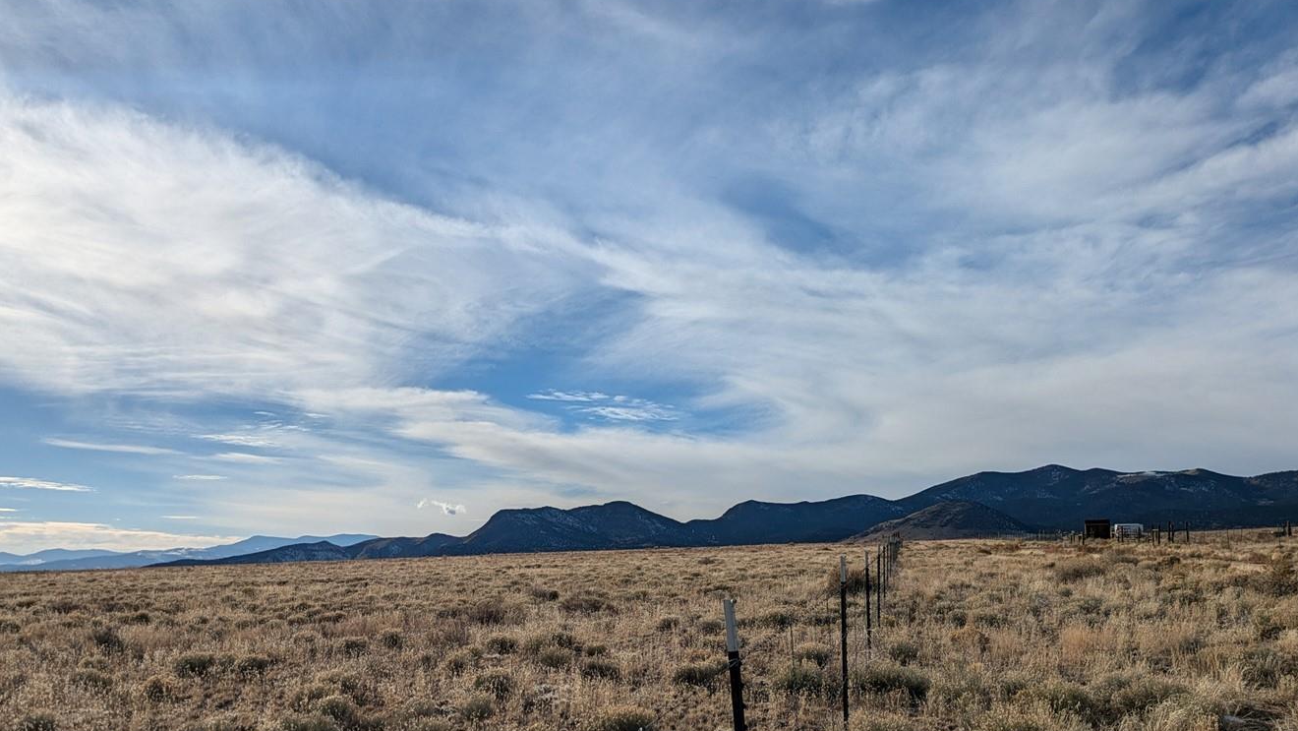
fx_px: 1136
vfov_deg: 35.3
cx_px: 628
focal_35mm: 33
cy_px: 482
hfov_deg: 59.5
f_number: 1.89
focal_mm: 5.43
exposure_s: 1/8850
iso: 50
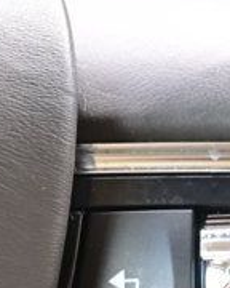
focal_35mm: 196
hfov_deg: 7.8
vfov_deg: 9.6
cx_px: 257
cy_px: 403
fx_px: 1668
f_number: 4.2
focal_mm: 24.5
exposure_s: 1/40
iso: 200
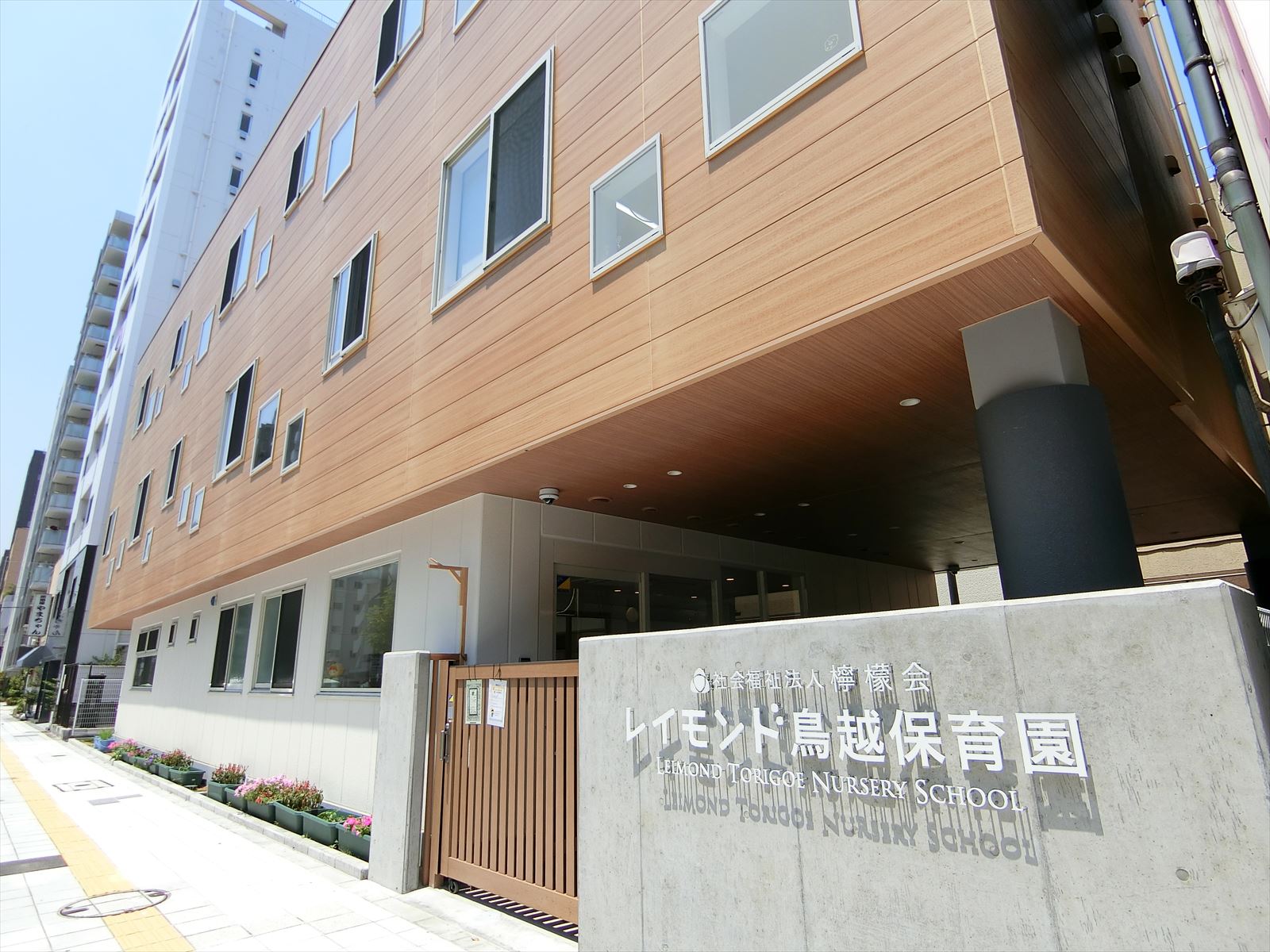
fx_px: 697
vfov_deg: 68.7
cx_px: 635
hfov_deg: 84.7
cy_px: 476
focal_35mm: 19
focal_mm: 4.06
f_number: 6.9
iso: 80
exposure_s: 1/160
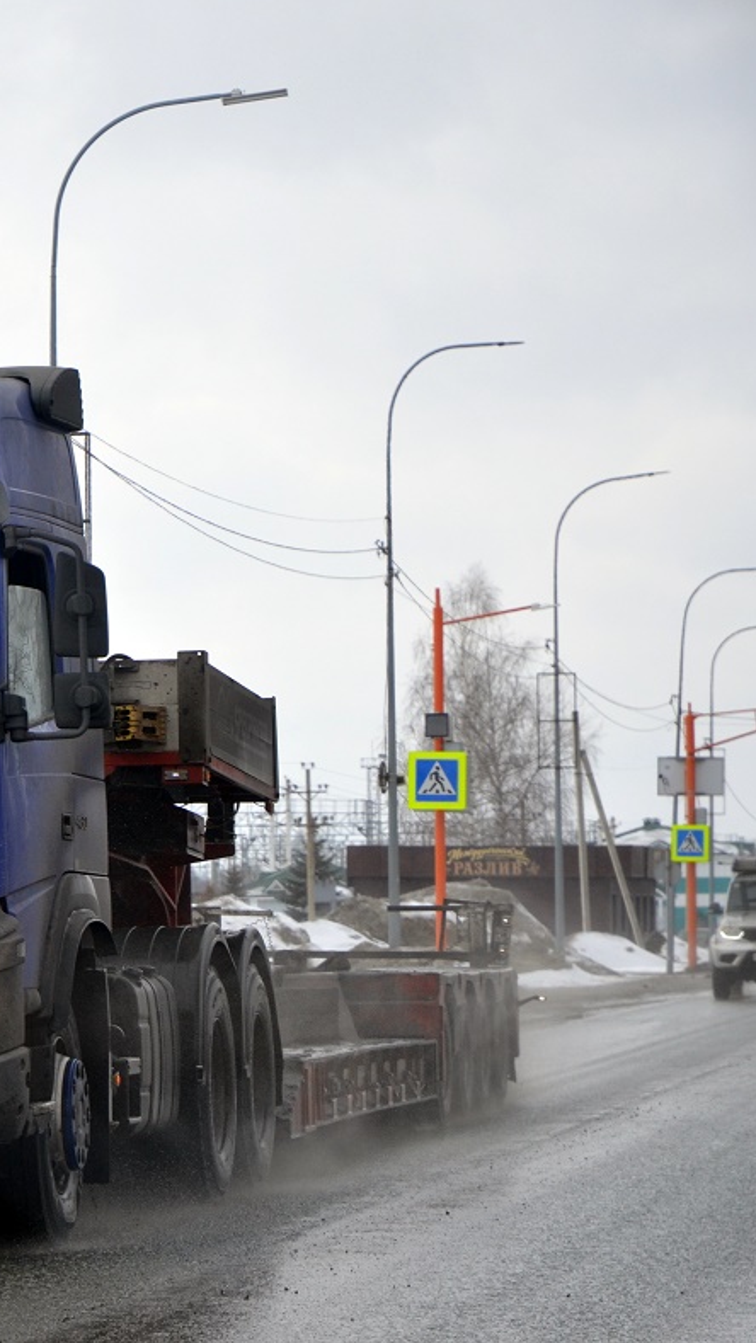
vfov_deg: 12.9
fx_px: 5950
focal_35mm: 167
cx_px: -204
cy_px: 671
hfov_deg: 7.2
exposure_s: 1/1600
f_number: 6.3
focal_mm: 70
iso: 400
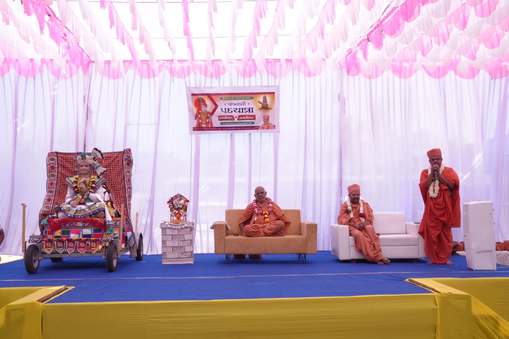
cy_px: 170
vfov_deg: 35.9
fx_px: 523
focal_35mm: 37
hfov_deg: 51.9
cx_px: 254
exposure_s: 1/160
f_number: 7.1
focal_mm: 37
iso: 320
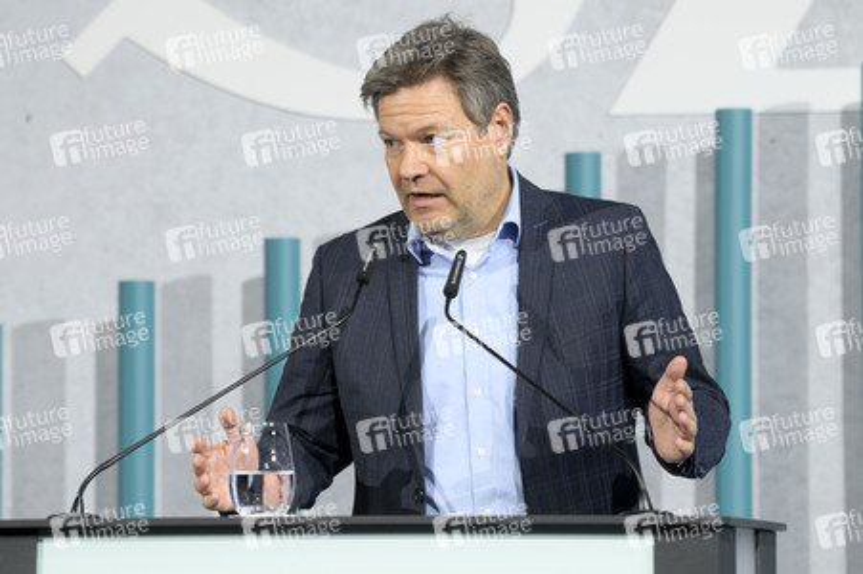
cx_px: 432
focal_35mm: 250
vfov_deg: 5.5
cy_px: 287
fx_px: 5989
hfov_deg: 8.2
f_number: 5.6
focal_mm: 250
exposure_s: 1/500
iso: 4000
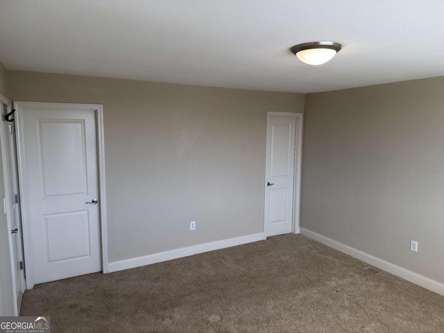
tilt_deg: -6.3
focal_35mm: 24
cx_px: 222
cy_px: 166
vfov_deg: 56.8
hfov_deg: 71.6
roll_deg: -0.4
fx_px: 308
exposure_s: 1/170
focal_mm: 6.76
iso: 64
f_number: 1.78
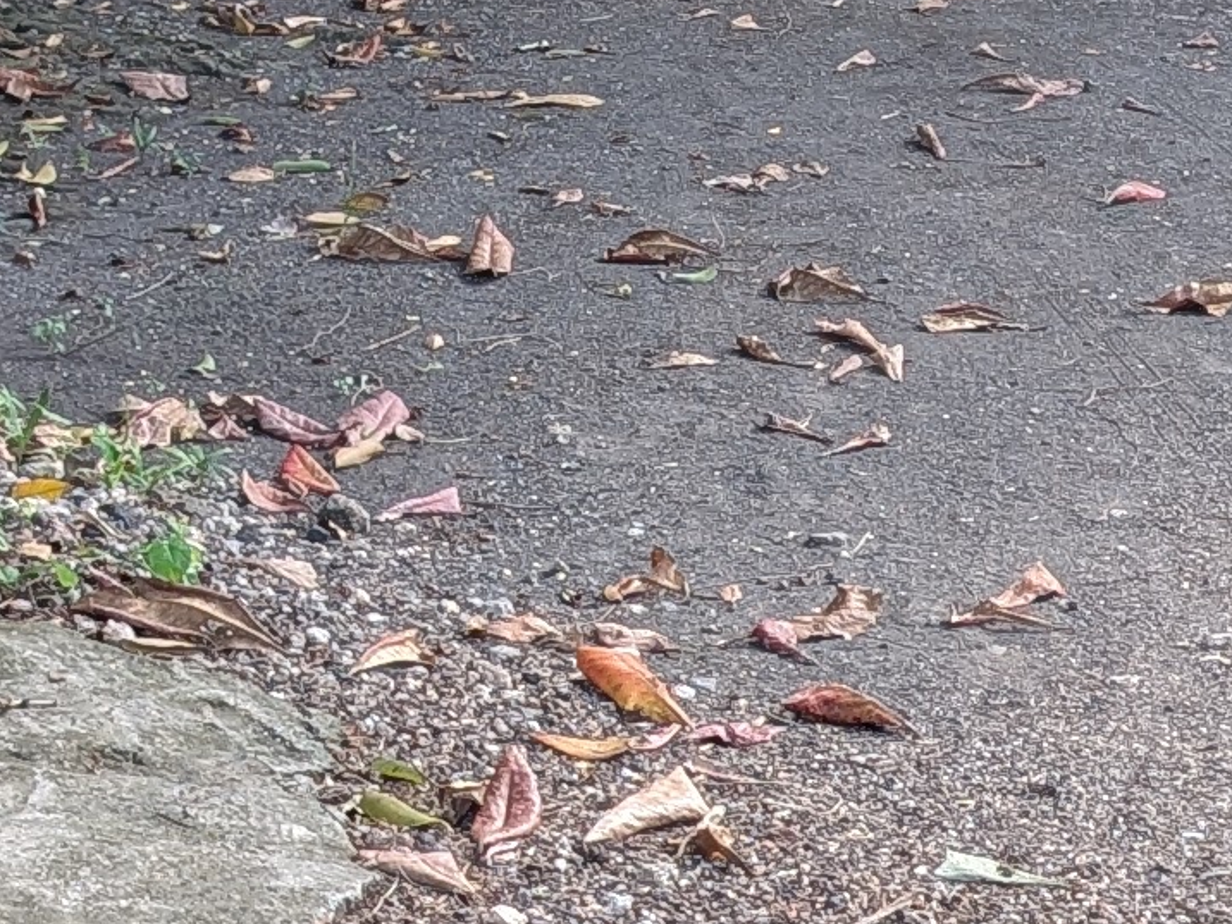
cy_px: -28
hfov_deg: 14.4
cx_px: 865
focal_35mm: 137
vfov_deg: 10.7
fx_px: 4876
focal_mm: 6.9
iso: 20
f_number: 1.68
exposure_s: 1/83.1
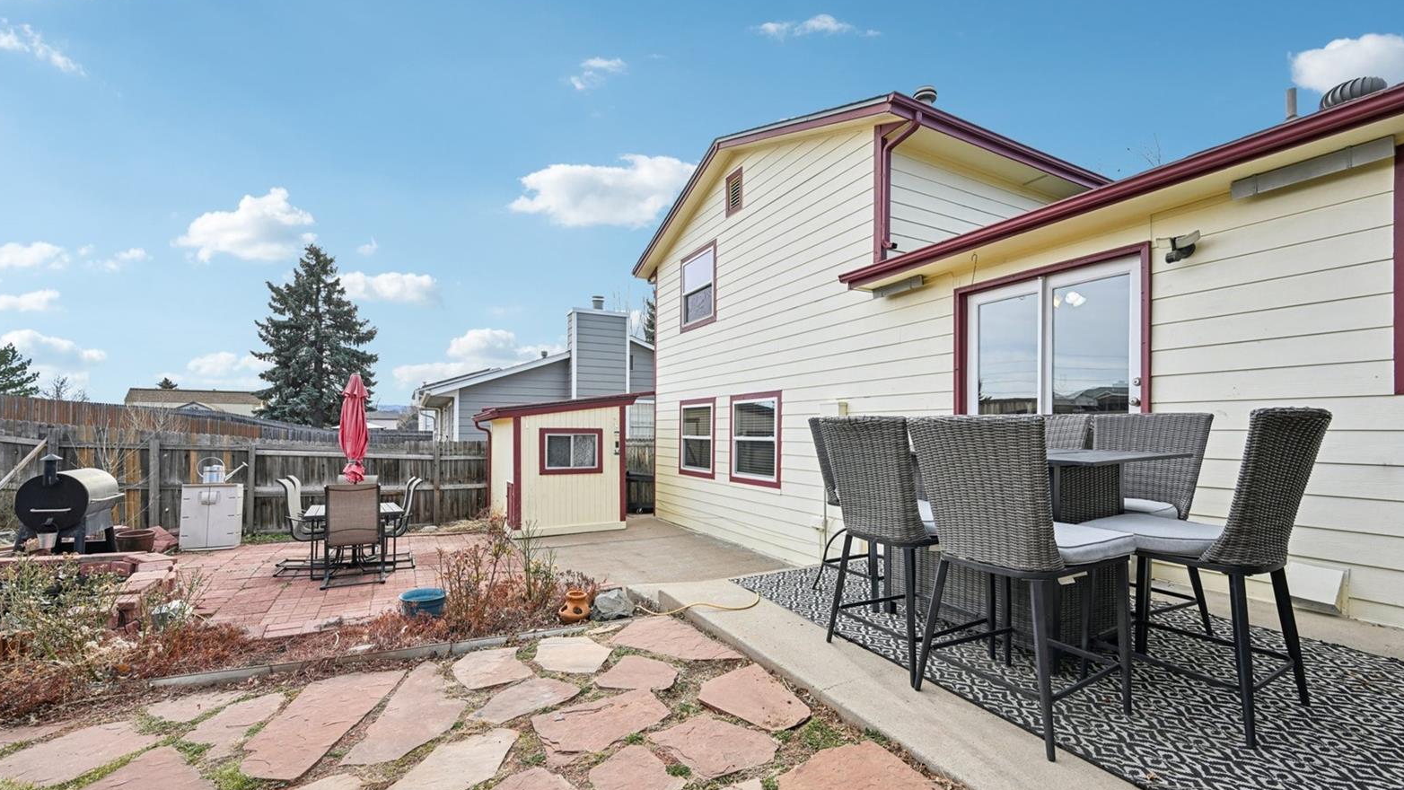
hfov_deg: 103.0
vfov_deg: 70.4
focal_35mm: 15
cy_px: 425
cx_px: 694
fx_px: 558
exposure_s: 1/60
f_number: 8
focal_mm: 14
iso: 64
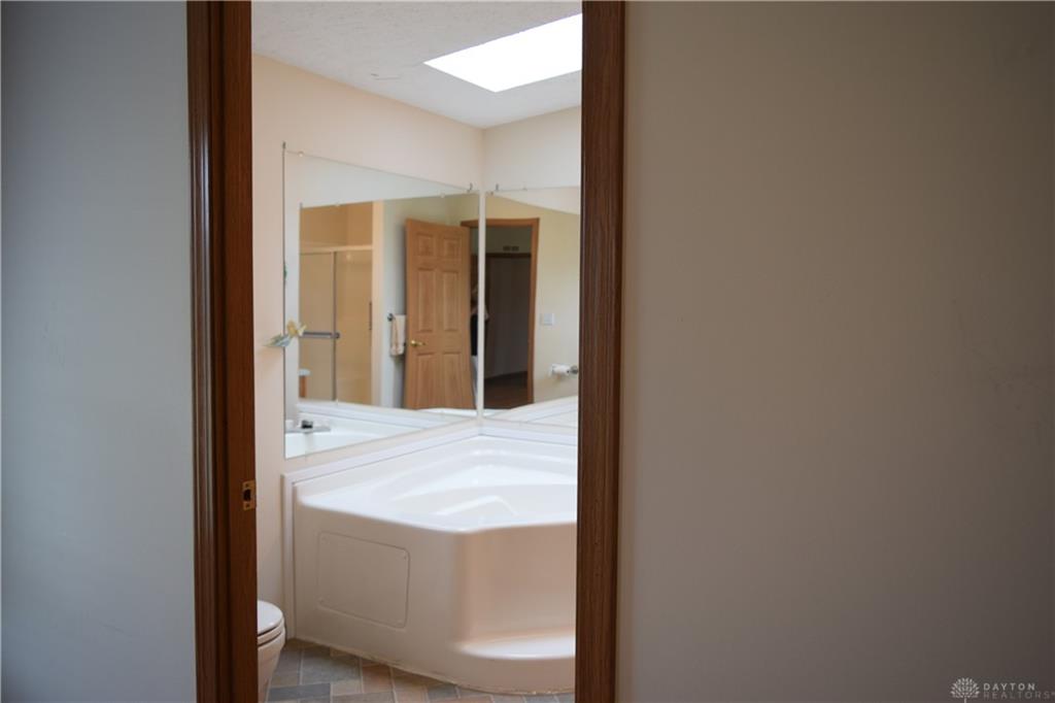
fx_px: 791
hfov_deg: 67.4
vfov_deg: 47.9
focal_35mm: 27
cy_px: 352
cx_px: 528
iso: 400
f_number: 4.5
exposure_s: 1/80
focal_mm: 18
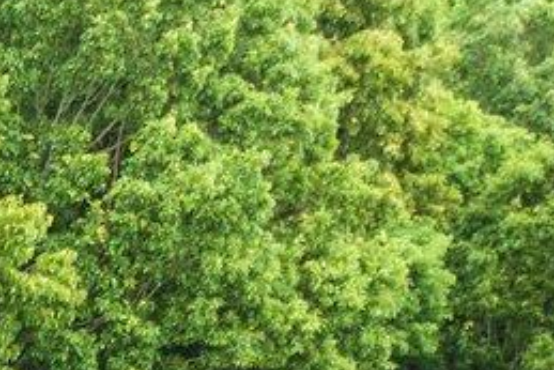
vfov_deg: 5.7
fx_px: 3033
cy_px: 1614
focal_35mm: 197
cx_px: -1082
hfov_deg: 8.7
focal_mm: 12.29
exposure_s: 1/240
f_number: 2.8
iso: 100
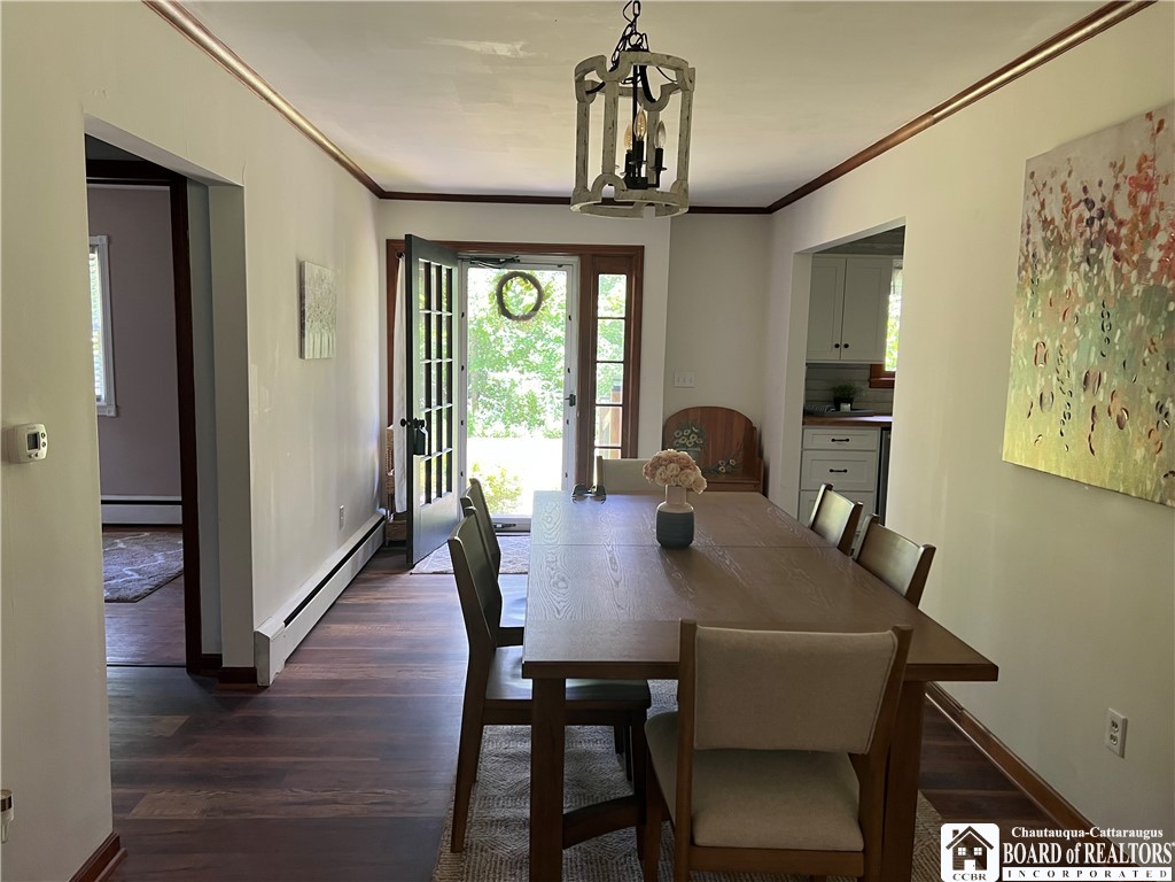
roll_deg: -1.5
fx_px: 883
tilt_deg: -6.5
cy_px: 441
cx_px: 588
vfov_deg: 53.1
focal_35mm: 26
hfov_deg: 67.3
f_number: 1.5
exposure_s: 1/90
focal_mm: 5.7
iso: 125
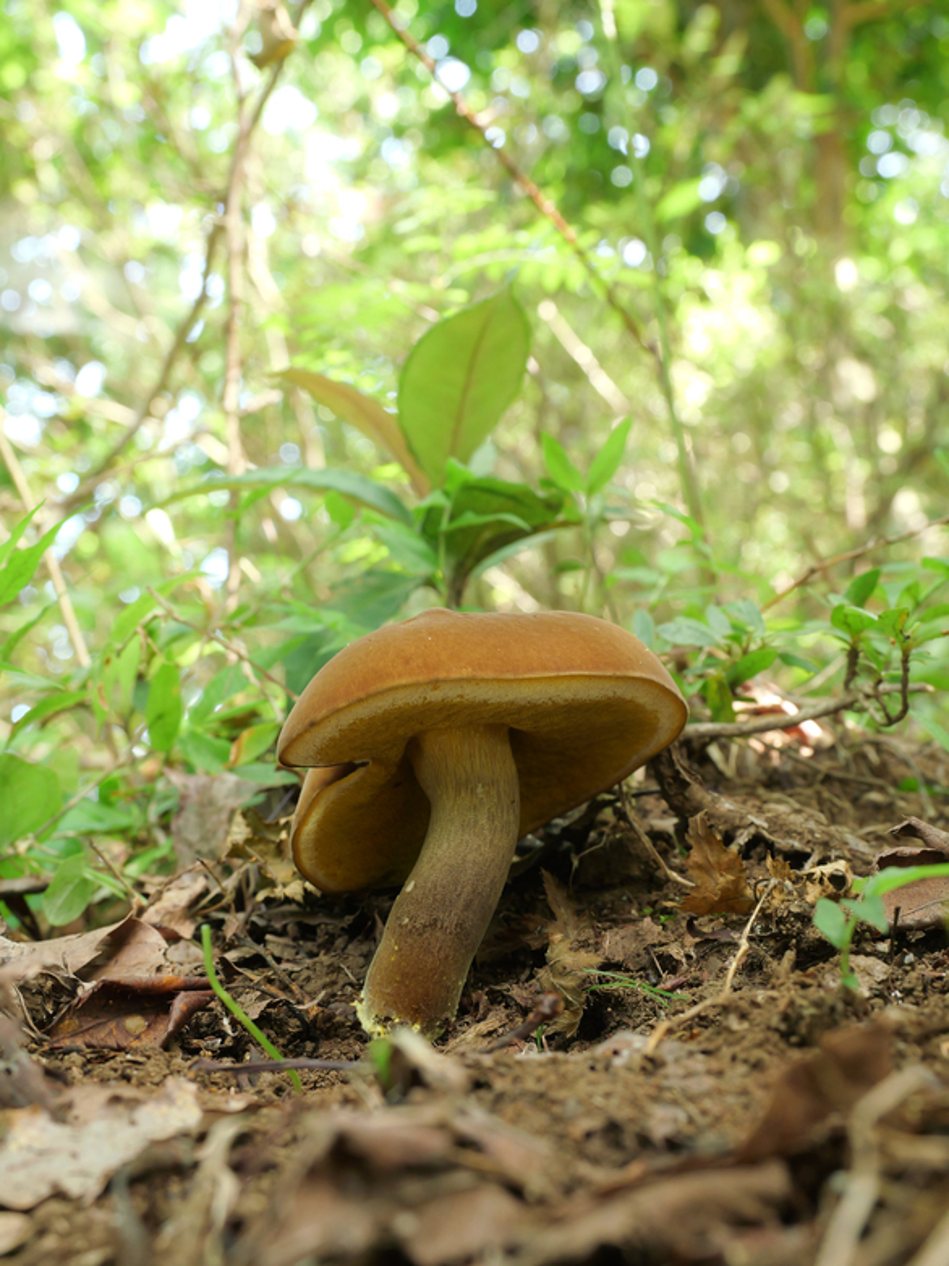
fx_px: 1573
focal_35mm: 43
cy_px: 636
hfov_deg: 33.6
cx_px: 485
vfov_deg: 43.9
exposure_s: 1/13
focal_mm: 21
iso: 400
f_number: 5
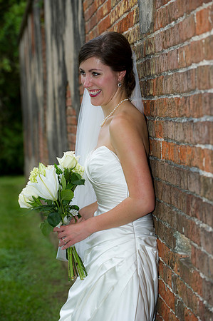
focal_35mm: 116
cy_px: 160
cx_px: 106
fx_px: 1032
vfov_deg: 17.7
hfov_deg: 11.8
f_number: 5
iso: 400
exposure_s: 1/250
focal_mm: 116
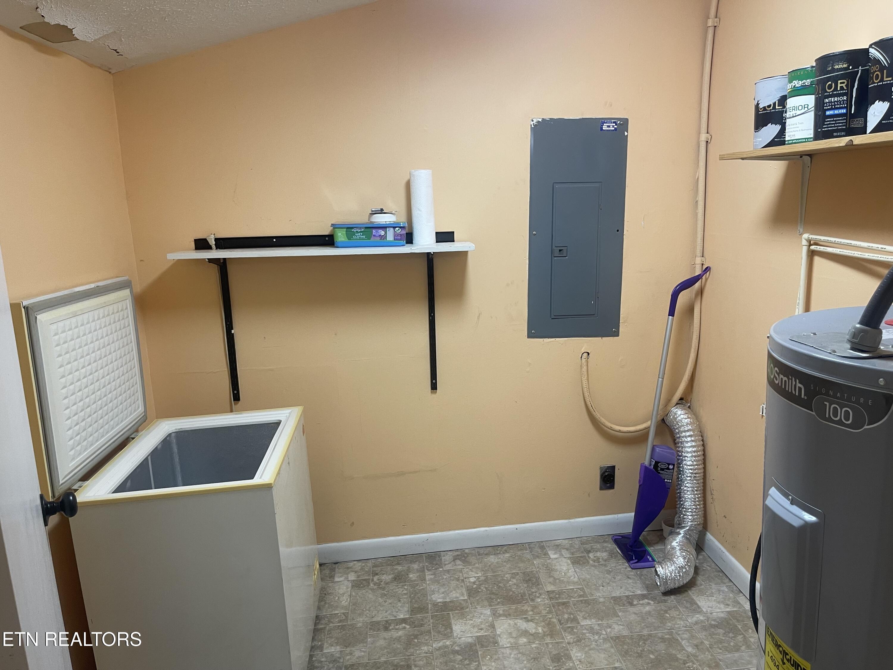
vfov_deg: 54.9
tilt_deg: -11.9
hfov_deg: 69.4
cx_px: 446
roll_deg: +1.5
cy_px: 335
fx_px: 645
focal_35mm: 25
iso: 80
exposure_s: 1/60
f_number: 1.6
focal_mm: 5.1
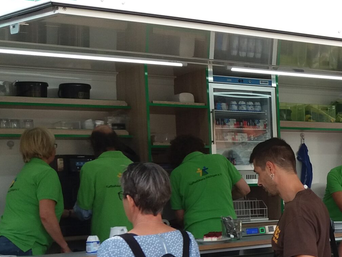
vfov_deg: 20.5
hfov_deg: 25.7
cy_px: 194
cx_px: 358
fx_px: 701
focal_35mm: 71
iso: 64
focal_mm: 3.7
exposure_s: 1/277
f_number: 1.9
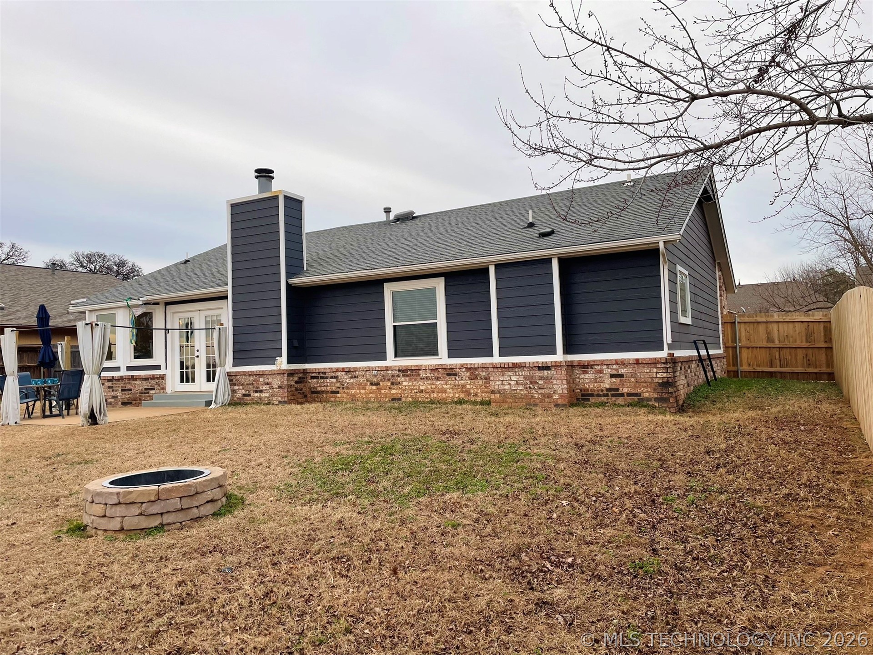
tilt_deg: +3.5
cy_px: 328
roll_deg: +2.6
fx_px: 656
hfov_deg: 67.3
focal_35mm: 26
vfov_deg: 53.1
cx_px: 436
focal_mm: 4.2
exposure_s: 1/274
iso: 32
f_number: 1.6
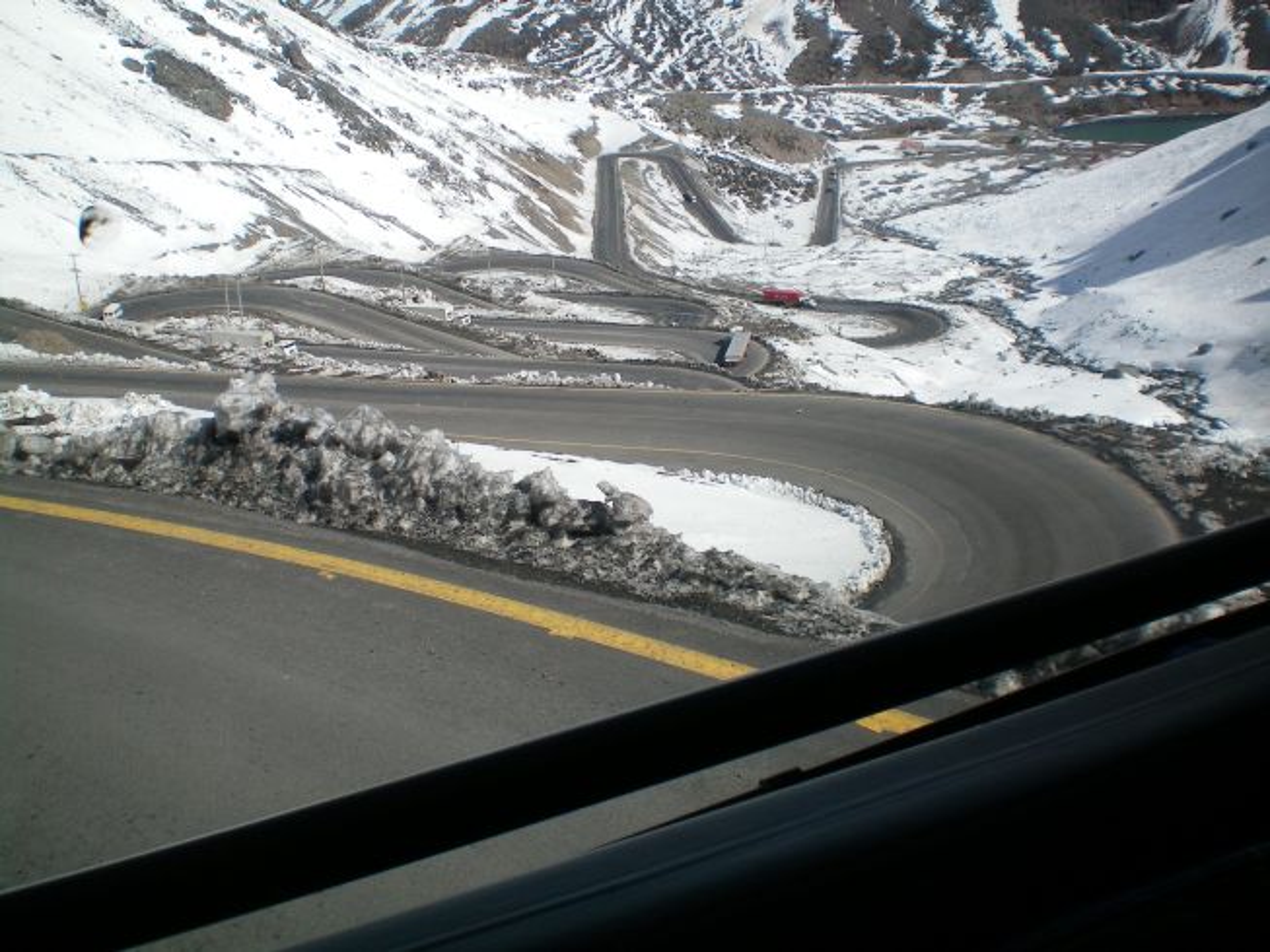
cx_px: 635
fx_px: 1394
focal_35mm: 38
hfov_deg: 49.0
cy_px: 476
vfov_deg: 37.7
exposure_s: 1/800
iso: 64
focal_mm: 6.3
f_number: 4.6
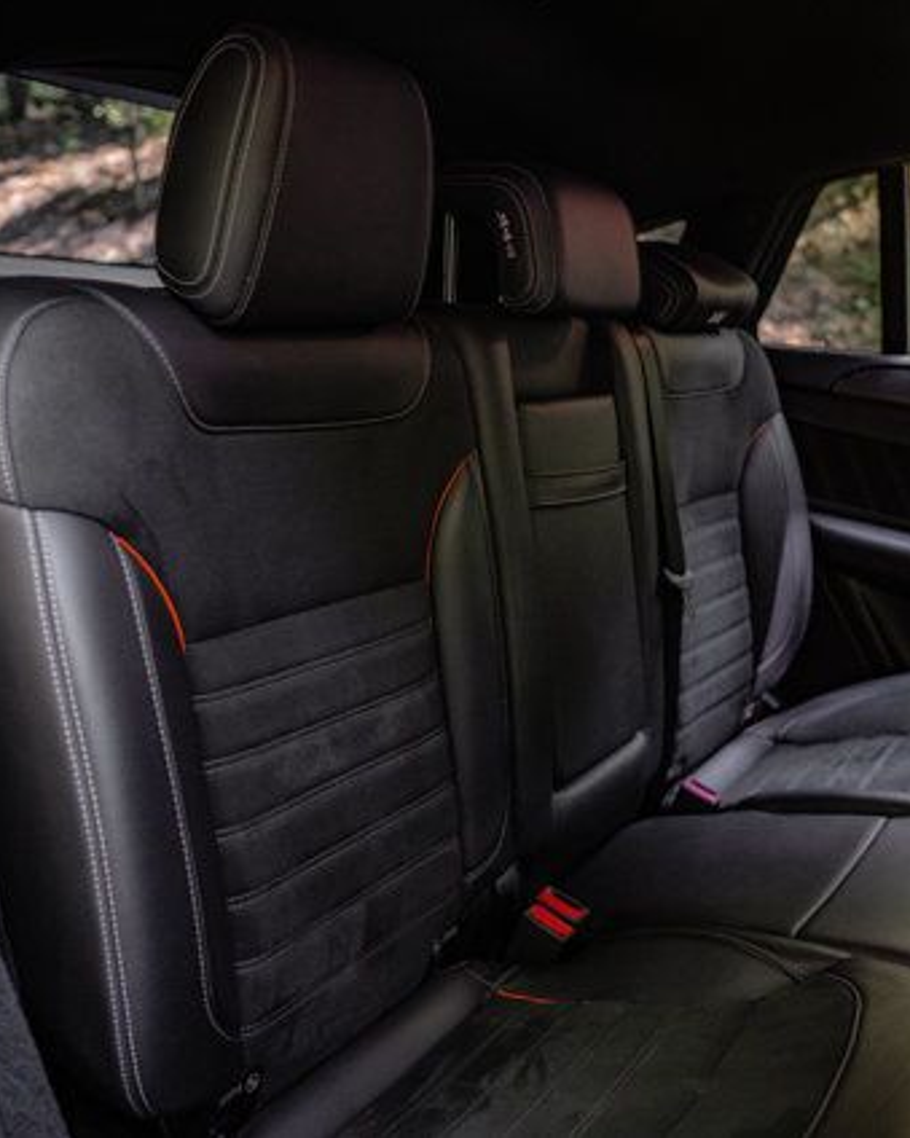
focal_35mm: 34
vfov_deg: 52.9
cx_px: 486
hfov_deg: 43.3
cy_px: 568
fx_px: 1145
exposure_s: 1/200
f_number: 2.8
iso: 1250
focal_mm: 24
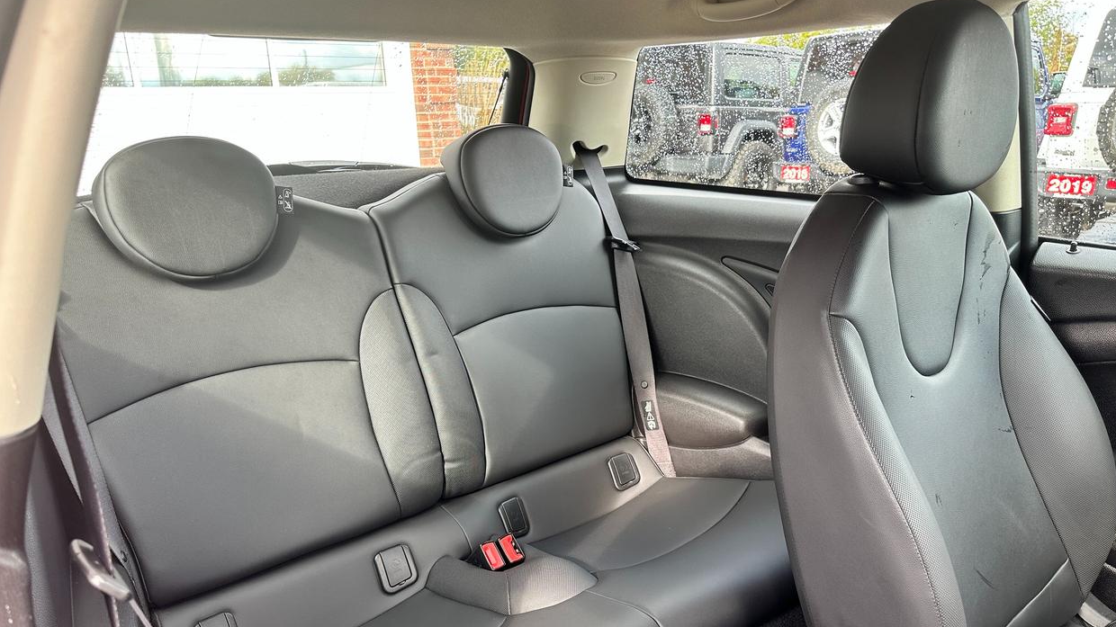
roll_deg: +2.3
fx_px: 799
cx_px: 561
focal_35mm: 27
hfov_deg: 69.9
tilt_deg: -19.8
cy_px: 411
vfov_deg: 42.4
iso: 100
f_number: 1.78
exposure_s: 1/126
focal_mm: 6.86
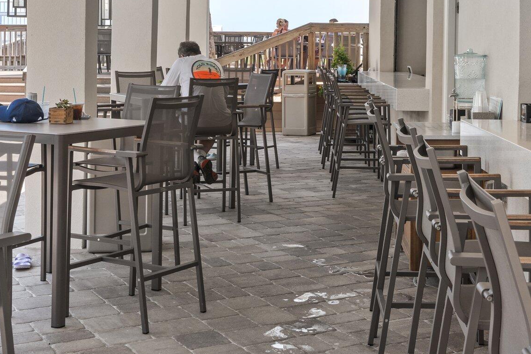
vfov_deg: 21.9
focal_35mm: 61
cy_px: 51
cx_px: 303
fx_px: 900
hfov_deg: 32.8
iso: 200
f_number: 13
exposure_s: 1/40
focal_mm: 34
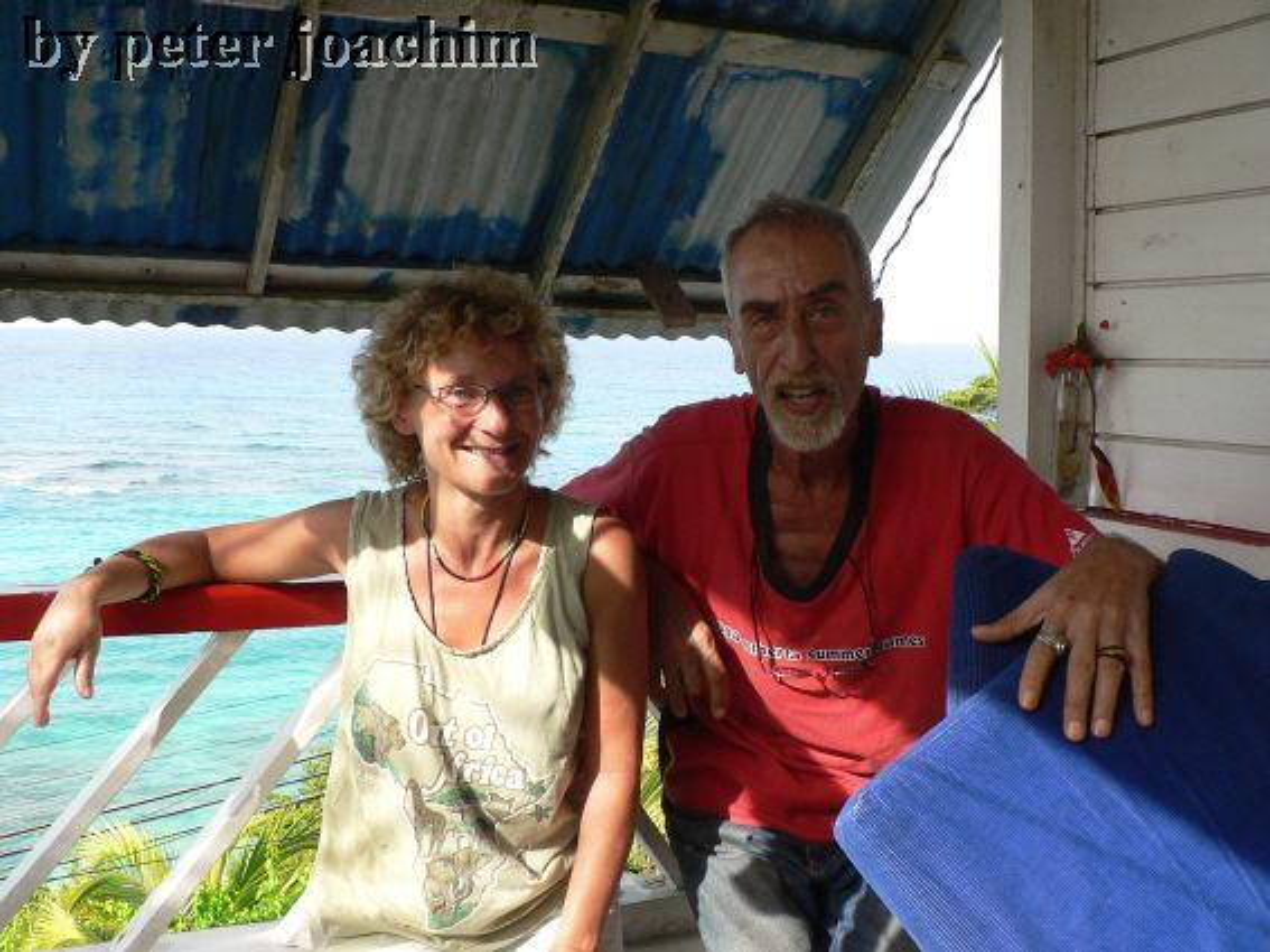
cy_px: 476
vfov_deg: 40.7
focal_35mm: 35
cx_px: 635
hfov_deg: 52.6
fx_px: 1284
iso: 64
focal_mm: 6
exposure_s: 1/160
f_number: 4
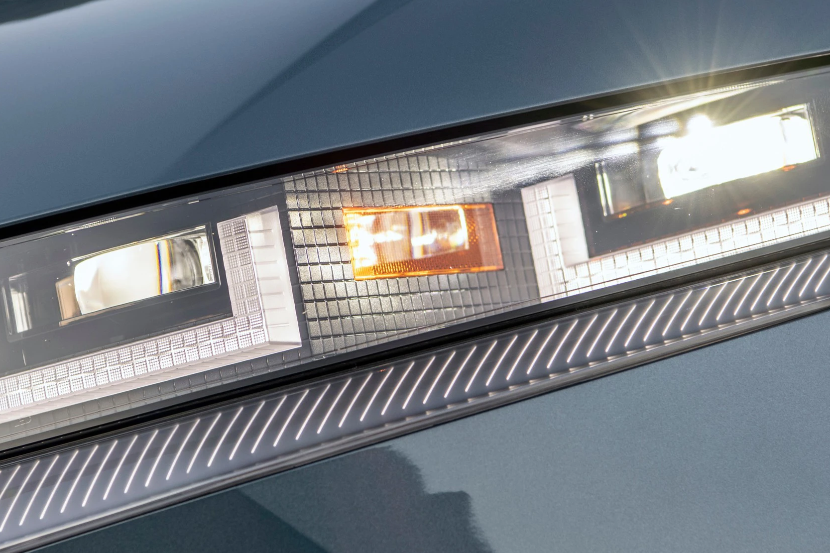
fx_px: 2905
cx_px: 390
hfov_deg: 16.3
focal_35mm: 126
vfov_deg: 10.9
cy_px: 337
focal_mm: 70
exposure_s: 1/50
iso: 100
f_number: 5
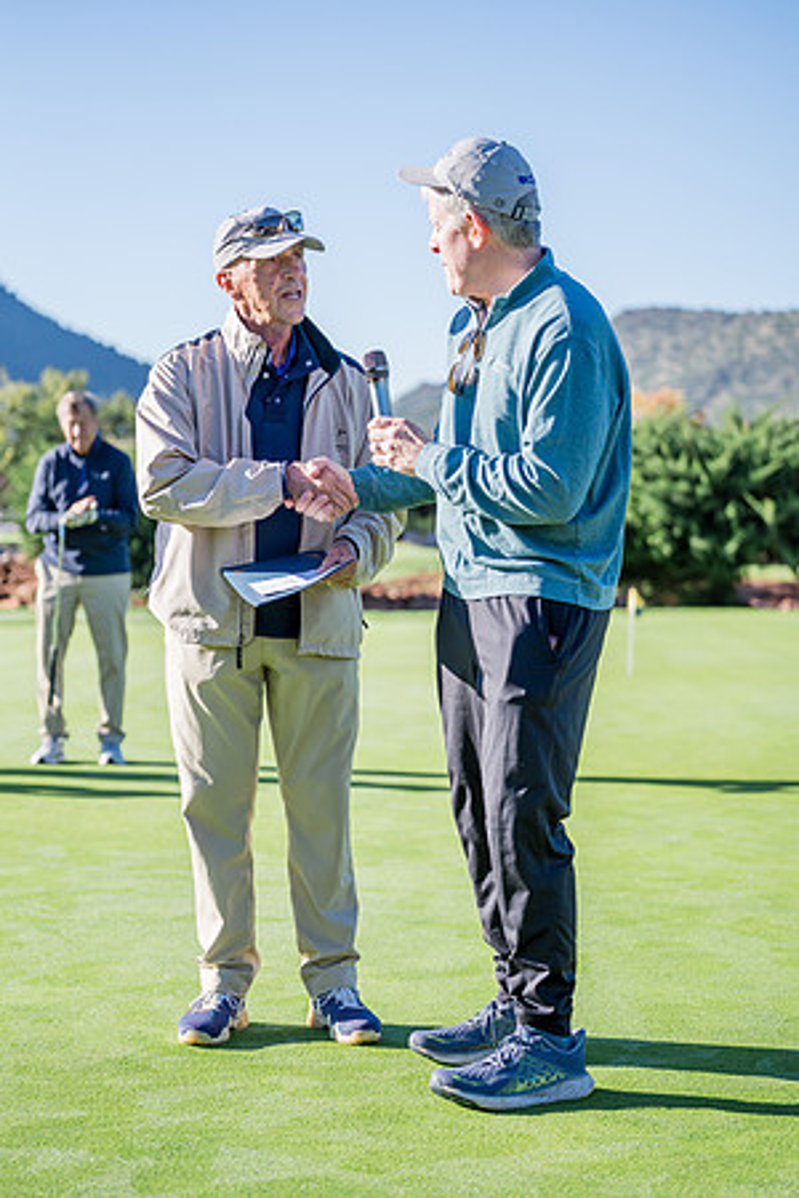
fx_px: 2330
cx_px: 400
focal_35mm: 70
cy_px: 599
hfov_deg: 19.5
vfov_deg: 28.8
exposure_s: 1/2500
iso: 400
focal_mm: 70
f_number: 2.8
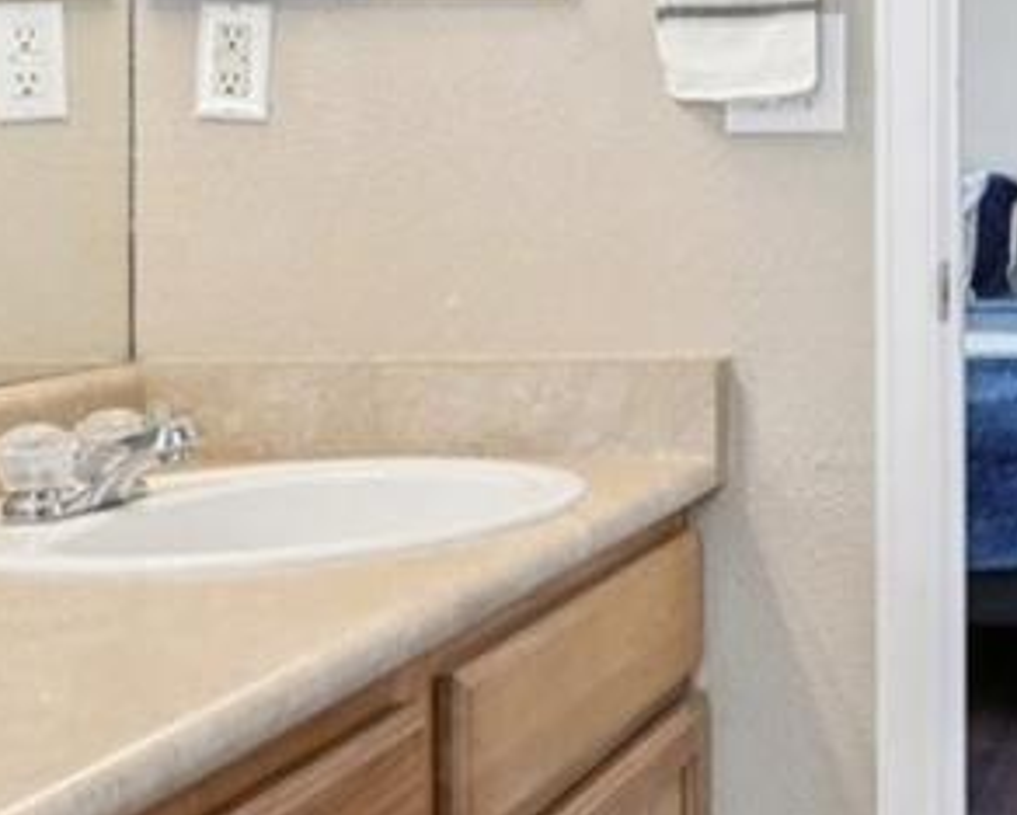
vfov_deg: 20.9
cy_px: 115
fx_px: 2169
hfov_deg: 23.4
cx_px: 1317
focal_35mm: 72
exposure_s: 1/6
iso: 400
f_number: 11
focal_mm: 14
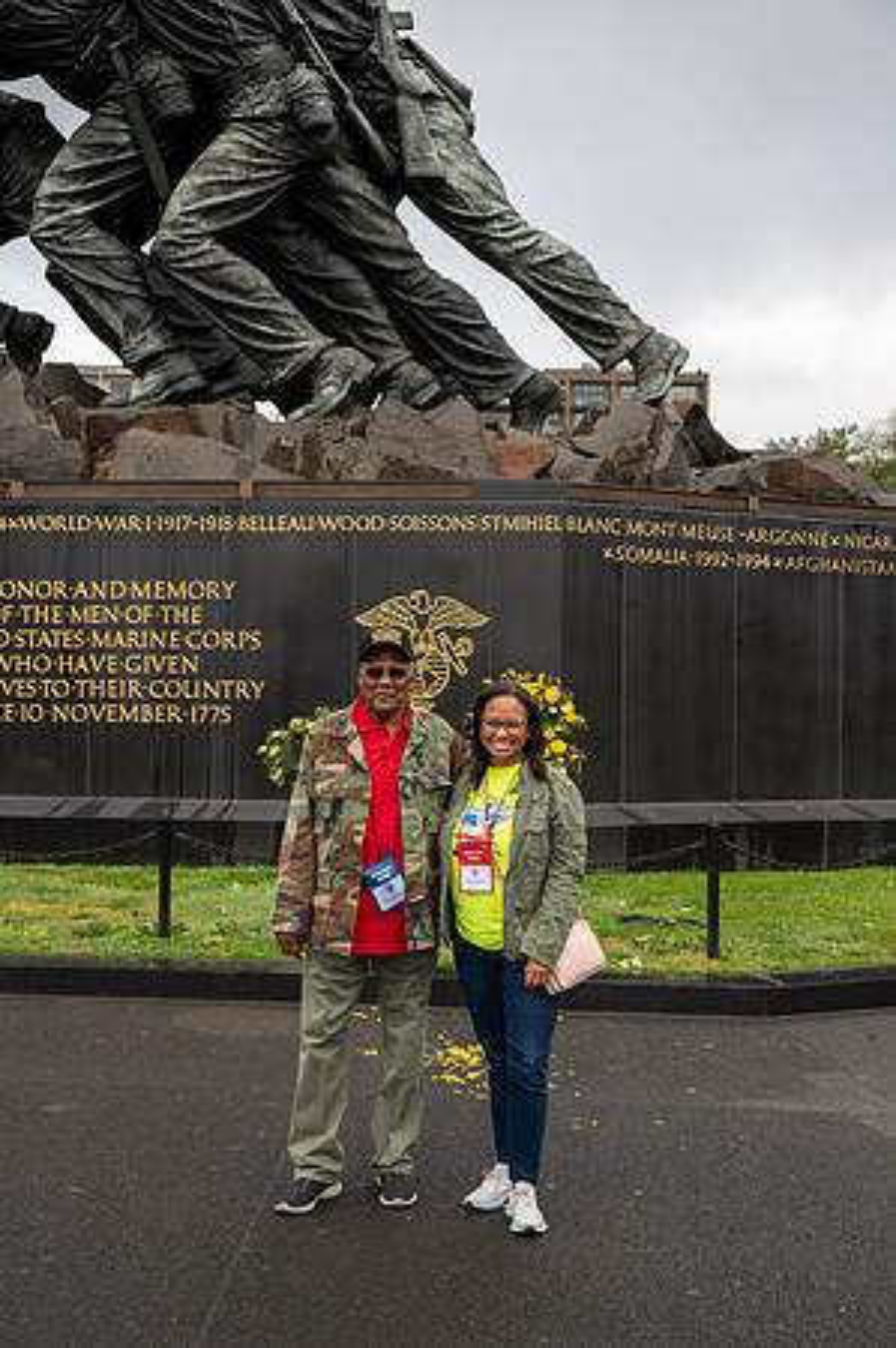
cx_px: 448
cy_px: 674
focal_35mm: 45
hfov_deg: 29.8
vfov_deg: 43.6
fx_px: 1684
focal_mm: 45
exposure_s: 1/100
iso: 180
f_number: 6.3
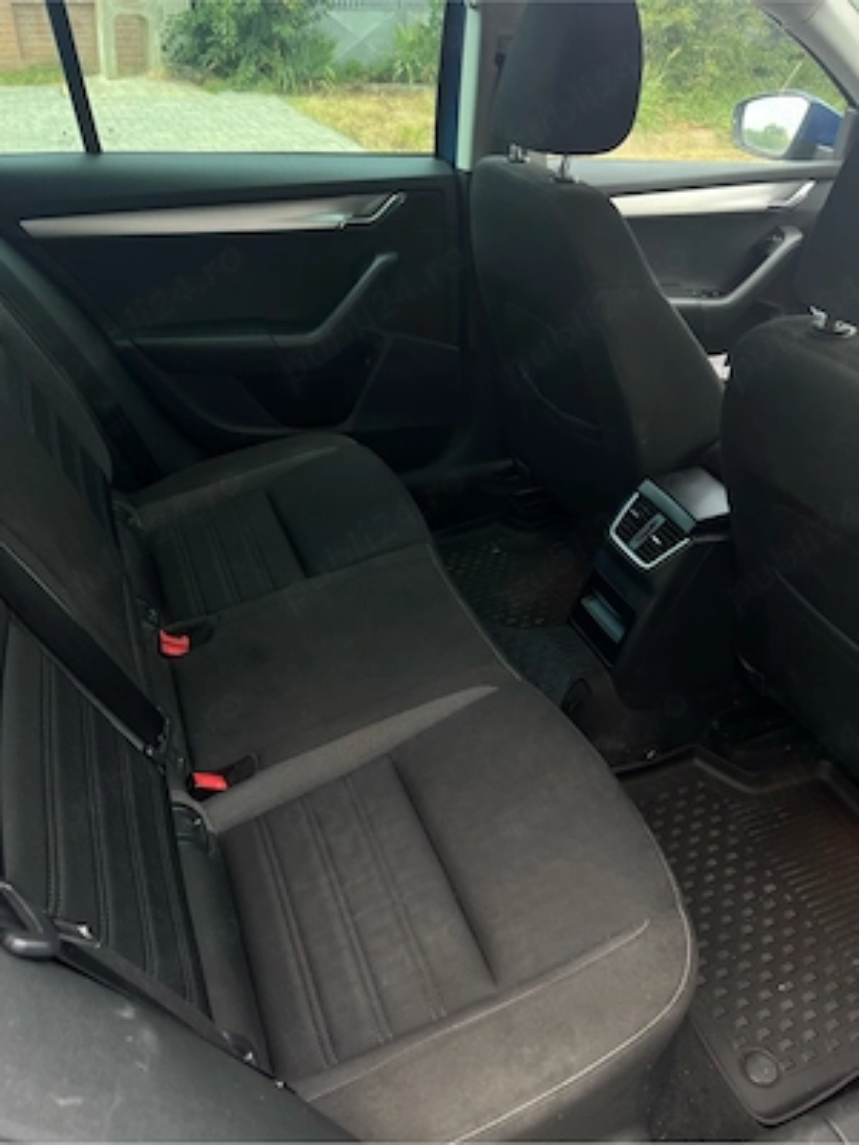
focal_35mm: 26
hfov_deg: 53.1
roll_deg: -2.0
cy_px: 572
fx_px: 860
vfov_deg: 67.3
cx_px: 430
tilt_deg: -33.7
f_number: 1.6
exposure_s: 1/121
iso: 64
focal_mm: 5.1
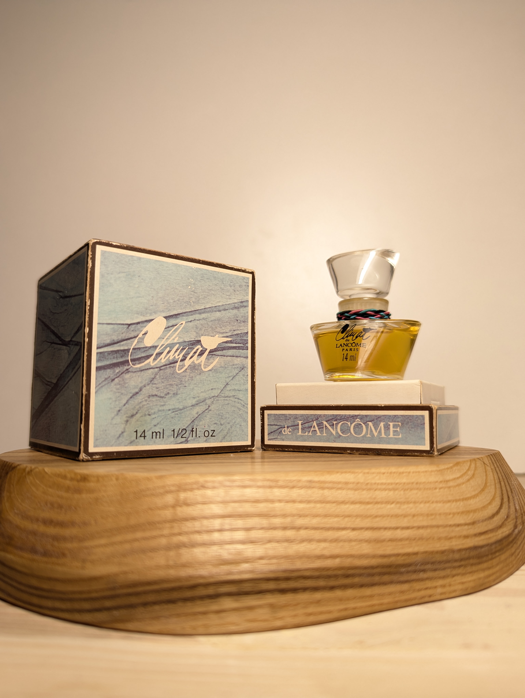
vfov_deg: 71.5
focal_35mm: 24
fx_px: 484
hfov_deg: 56.9
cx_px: 262
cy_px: 349
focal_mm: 6.81
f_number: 1.85
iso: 75
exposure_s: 1/100
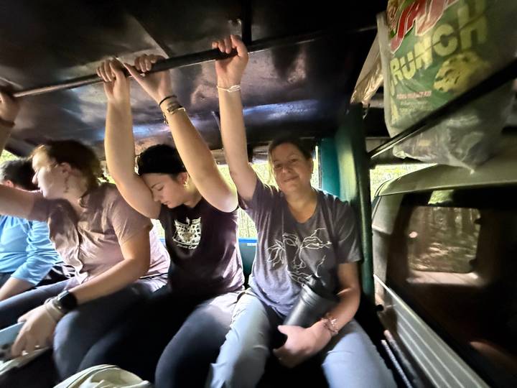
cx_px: 258
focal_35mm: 14
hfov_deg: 102.1
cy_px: 194
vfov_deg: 85.7
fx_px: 209
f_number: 2.2
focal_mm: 2.22
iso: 2500
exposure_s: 1/26
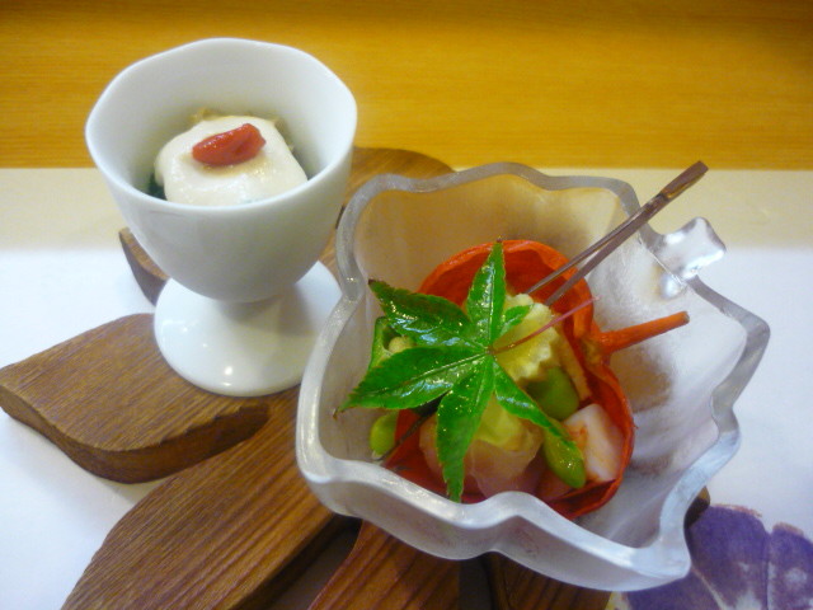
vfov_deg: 42.9
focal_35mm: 33
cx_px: 406
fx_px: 775
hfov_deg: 55.4
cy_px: 305
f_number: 2.8
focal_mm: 5.5
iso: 400
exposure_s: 1/25
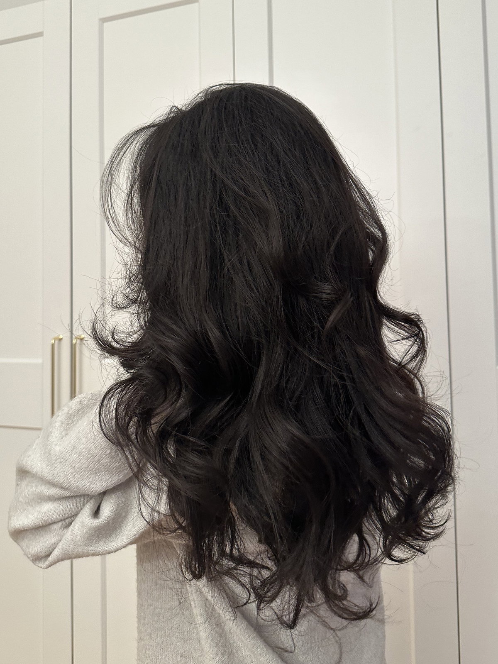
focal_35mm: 24
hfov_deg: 56.8
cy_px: 332
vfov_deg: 71.6
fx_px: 460
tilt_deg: +2.5
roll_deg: +1.1
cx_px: 249
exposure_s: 1/50
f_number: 1.78
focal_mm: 6.86
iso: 200
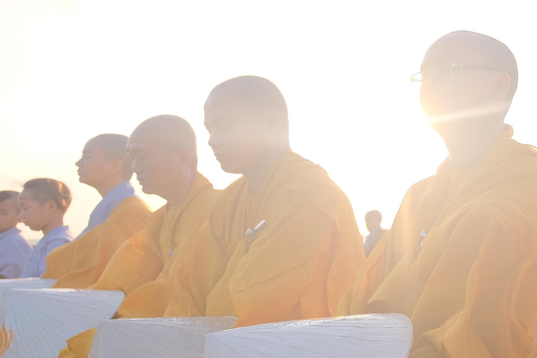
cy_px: 209
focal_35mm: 51
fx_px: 761
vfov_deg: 26.4
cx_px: 639
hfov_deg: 32.4
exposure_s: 1/1000
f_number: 3.2
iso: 800
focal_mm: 13
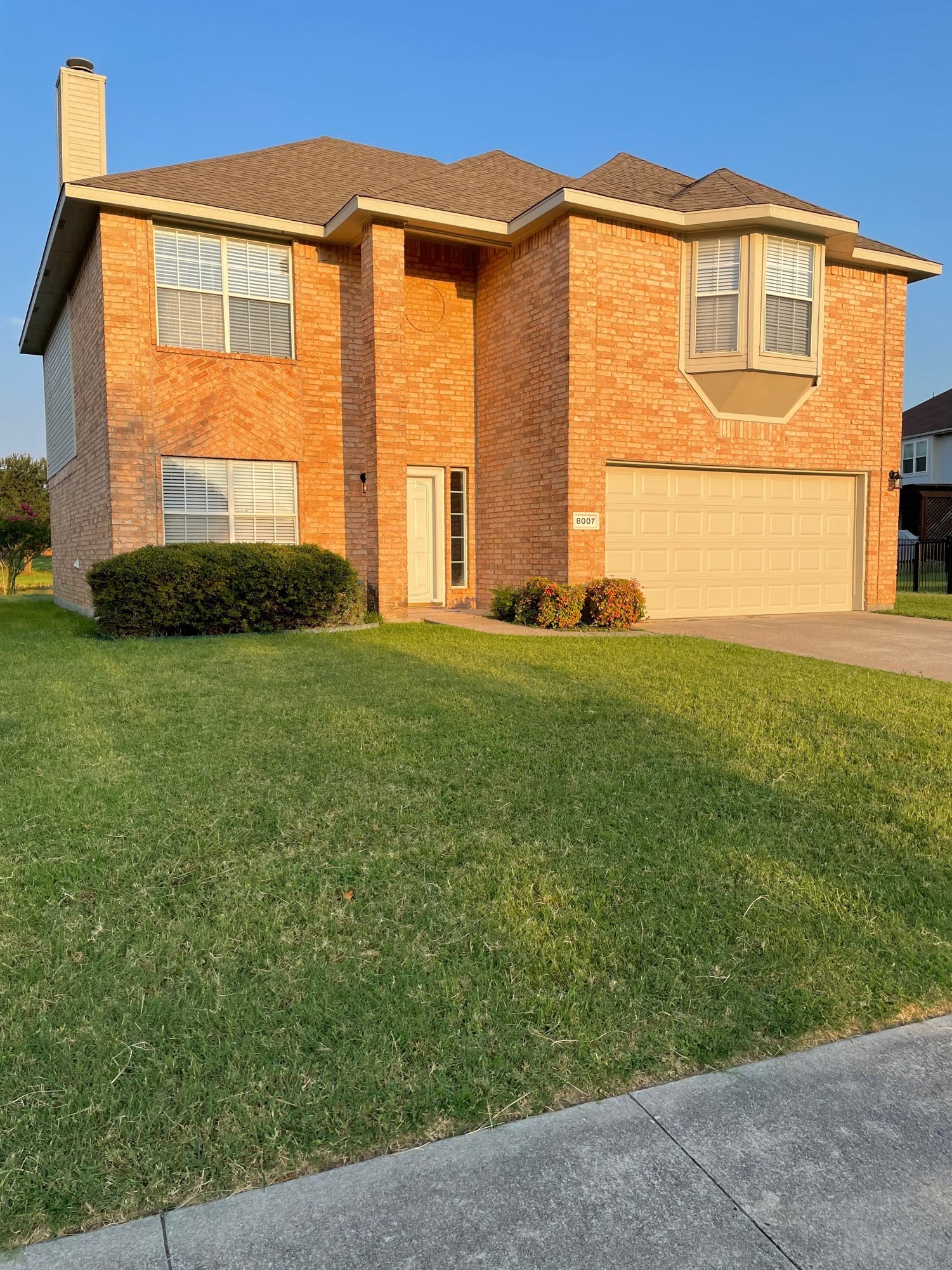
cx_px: 476
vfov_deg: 67.3
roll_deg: -0.9
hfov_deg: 53.1
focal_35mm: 26
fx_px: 953
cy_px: 635
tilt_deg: -4.8
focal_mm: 4.2
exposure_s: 1/1319
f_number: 1.6
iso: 32
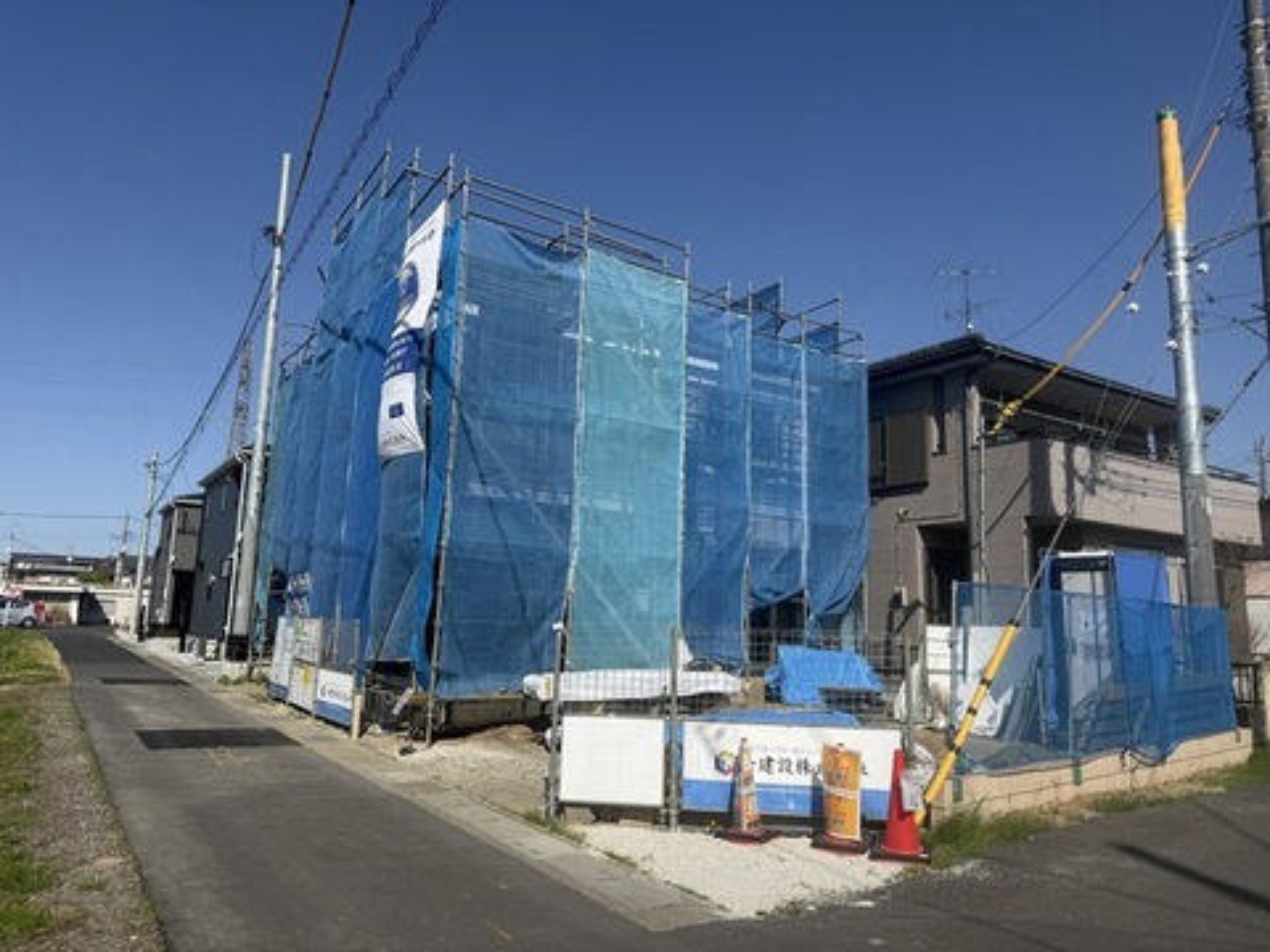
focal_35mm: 24
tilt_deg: +10.5
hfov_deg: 71.6
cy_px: 476
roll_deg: -1.5
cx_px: 635
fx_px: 881
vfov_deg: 56.8
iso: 80
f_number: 1.78
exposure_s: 1/8130
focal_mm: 6.76
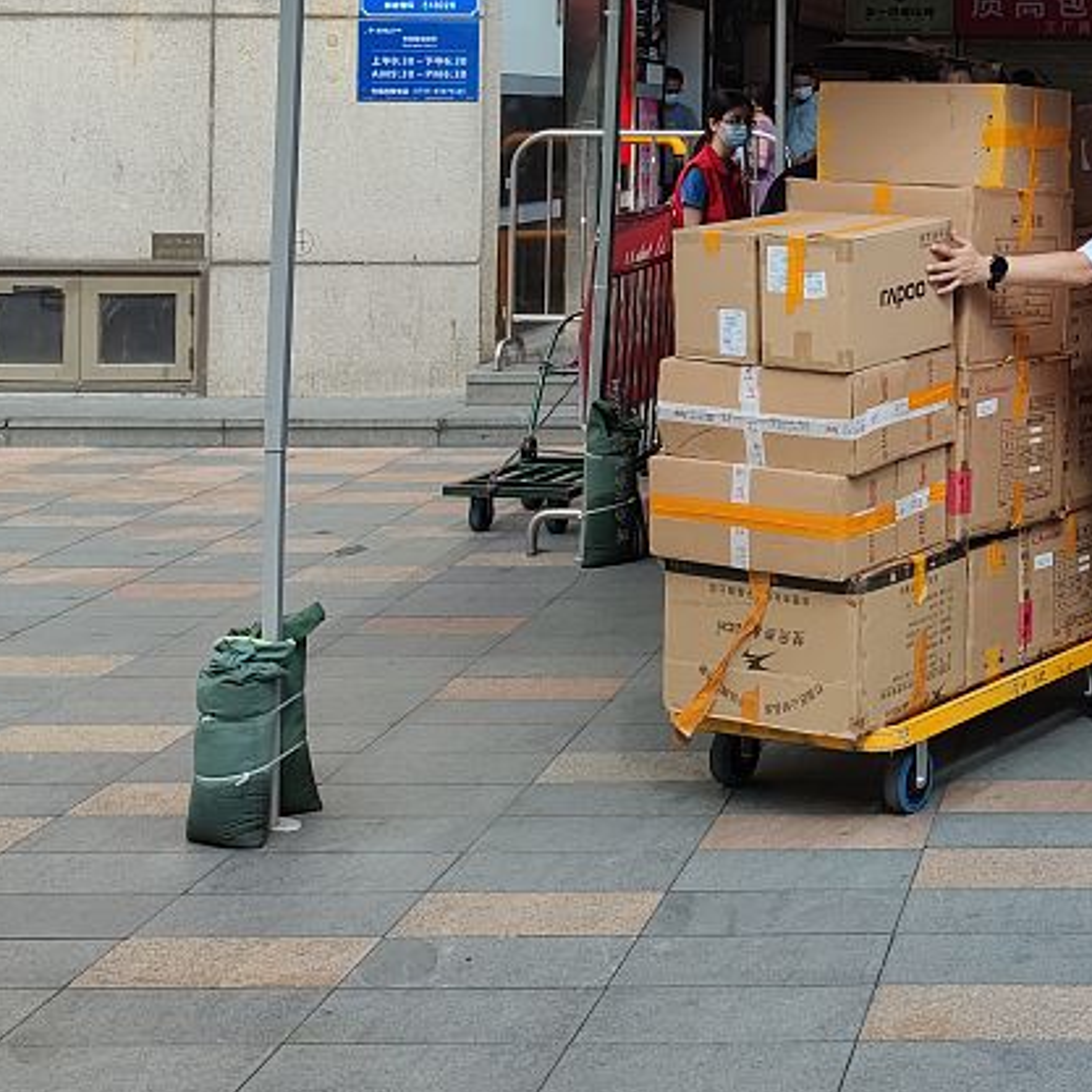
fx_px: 2177
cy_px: 68
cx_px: 1223
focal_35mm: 61
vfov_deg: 27.0
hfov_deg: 25.9
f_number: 1.85
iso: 50
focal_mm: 6.78
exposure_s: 1/1013
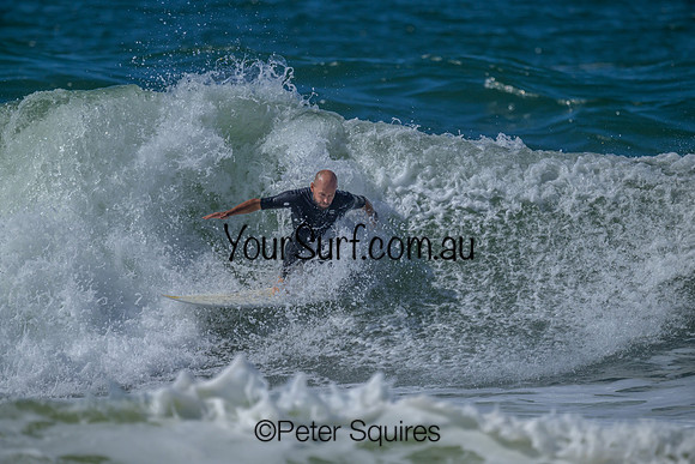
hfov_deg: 1.8
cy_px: 232
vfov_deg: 1.2
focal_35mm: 1120
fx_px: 21626
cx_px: 348
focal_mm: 1120
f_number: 9
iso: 720
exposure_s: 1/4000
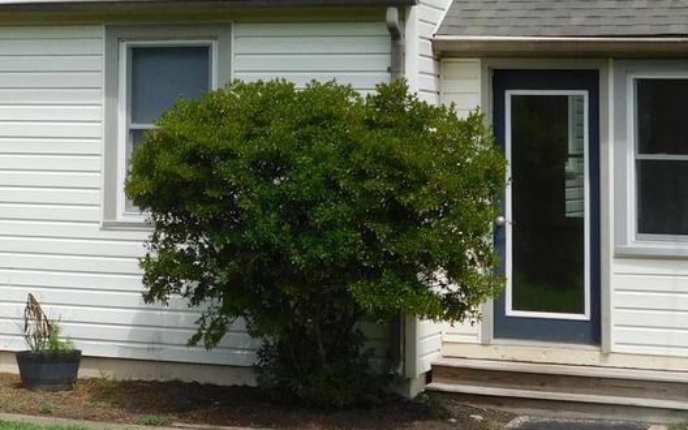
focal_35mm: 104
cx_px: -10
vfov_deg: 12.4
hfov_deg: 19.4
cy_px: -14
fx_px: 1950
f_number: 3.5
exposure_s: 1/1250
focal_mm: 6.3
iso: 125
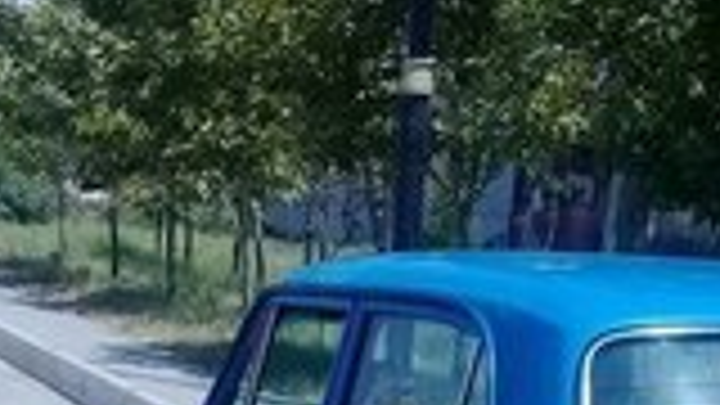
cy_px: 936
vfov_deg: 10.2
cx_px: 207
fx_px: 2005
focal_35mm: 105
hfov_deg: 20.3
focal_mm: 3.3
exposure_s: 1/1613
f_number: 2.2
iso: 64
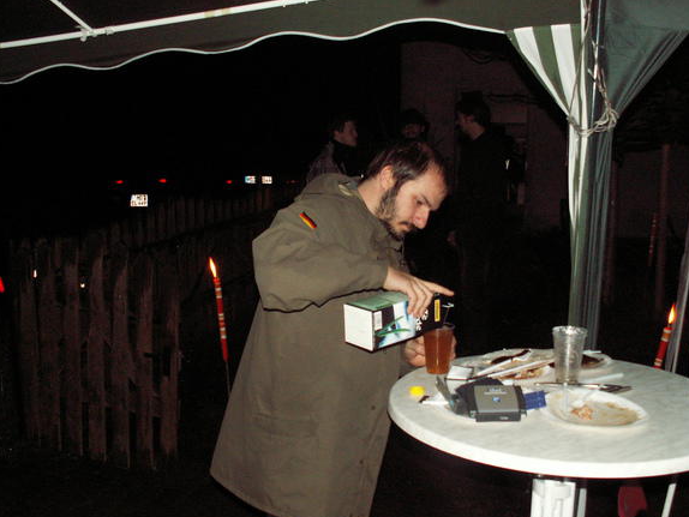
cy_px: 285
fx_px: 777
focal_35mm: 39
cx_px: 338
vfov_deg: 36.8
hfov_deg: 47.8
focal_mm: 5.86
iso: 160
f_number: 2.8
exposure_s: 1/40
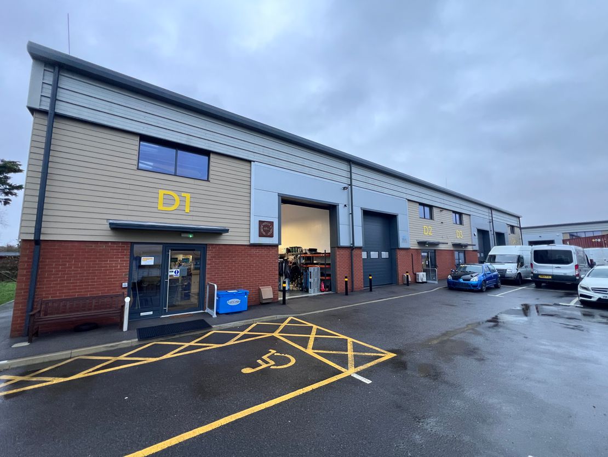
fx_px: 228
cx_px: 304
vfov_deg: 89.9
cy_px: 228
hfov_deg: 106.2
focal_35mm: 13
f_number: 1.8
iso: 250
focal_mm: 1.57
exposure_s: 1/100
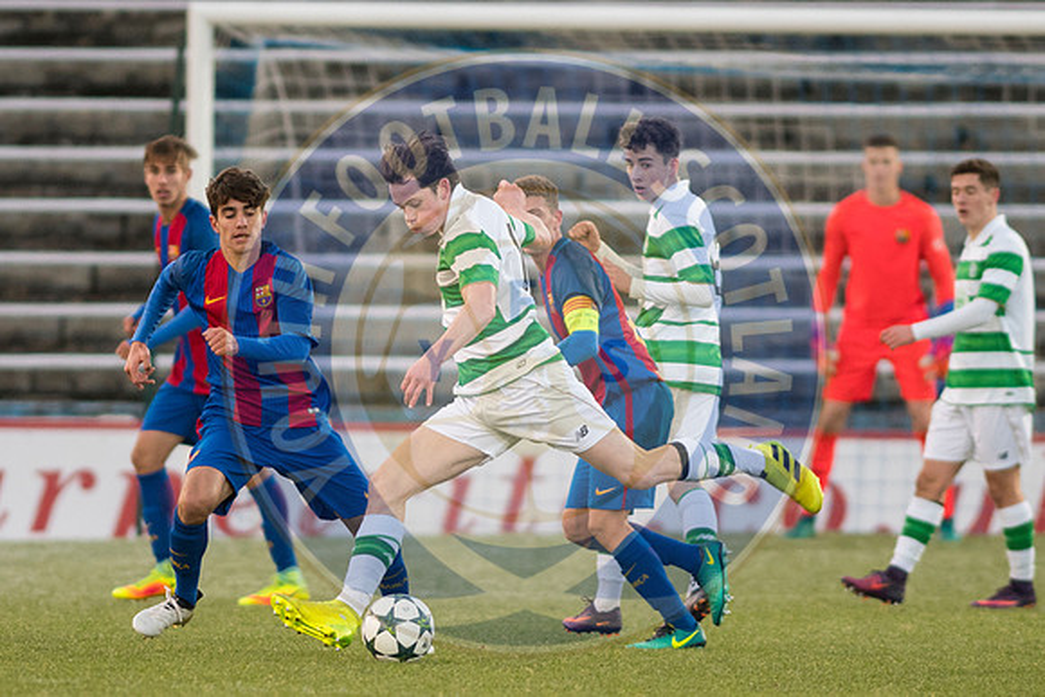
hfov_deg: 4.6
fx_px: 13065
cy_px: 348
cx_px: 522
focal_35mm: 450
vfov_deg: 3.1
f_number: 2.8
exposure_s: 1/1000
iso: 1000
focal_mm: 300
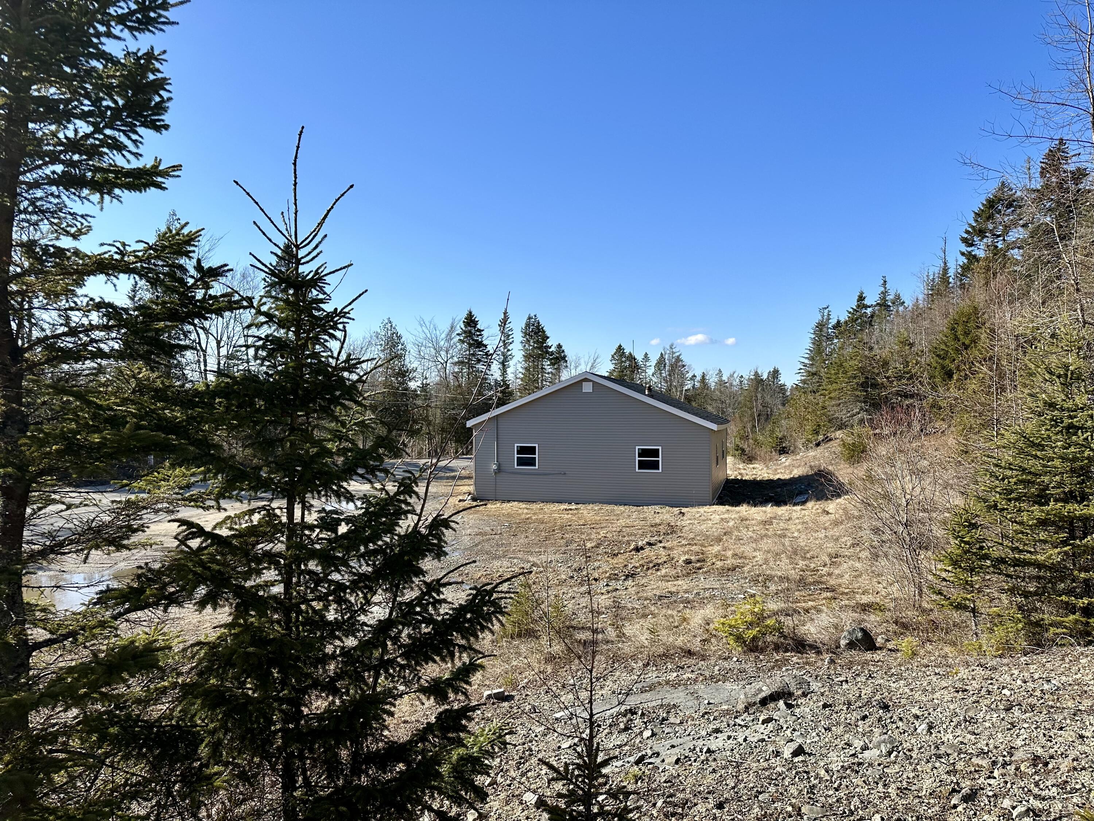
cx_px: 547
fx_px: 758
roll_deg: -0.3
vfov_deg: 56.8
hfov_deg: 71.6
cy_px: 410
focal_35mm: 24
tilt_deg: -1.3
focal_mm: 6.86
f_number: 1.78
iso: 80
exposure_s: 1/3861
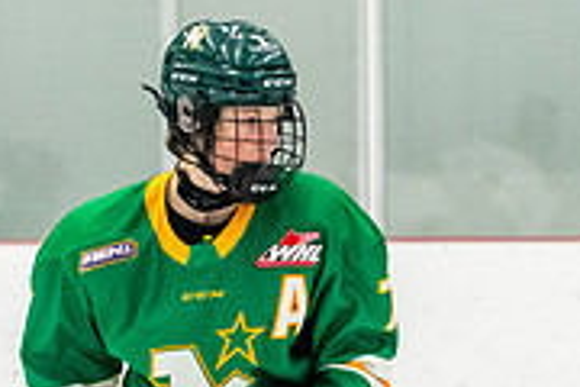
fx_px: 8409
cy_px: 442
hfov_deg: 3.9
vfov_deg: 2.6
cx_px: 121
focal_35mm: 522
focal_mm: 105
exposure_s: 1/800
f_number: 2.8
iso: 3200
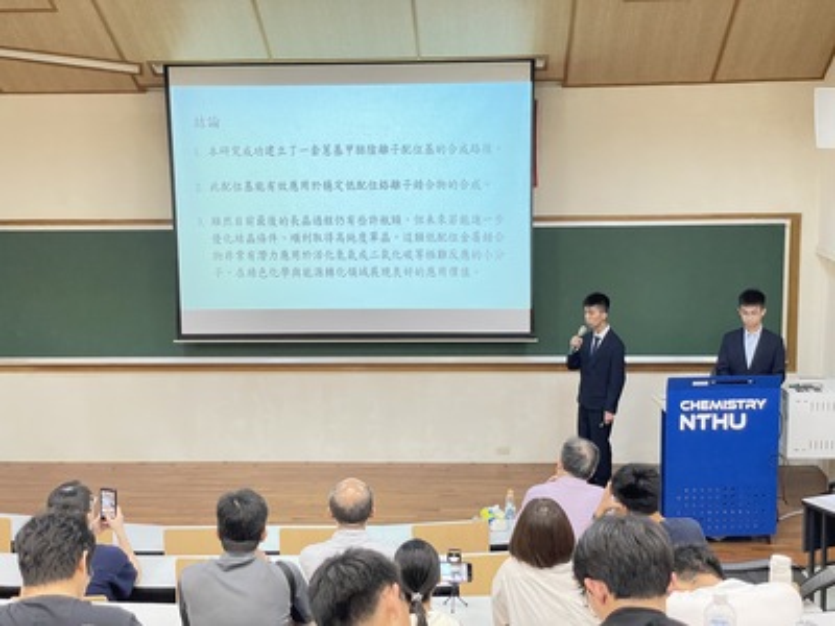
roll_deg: +0.7
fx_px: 1254
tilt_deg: -8.0
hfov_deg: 36.8
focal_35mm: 52
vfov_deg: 28.0
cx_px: 418
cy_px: 313
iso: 320
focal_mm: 6
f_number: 2
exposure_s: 1/60
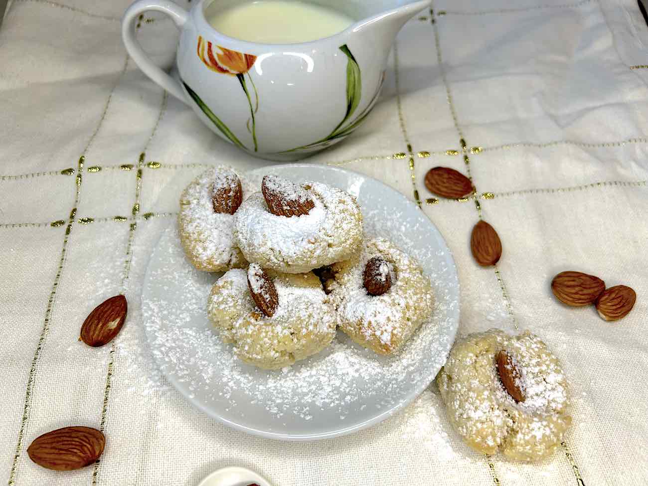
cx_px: 324
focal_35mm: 26
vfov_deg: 53.1
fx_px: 487
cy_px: 243
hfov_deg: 67.3
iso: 40
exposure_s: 1/212
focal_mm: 5.7
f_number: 1.5
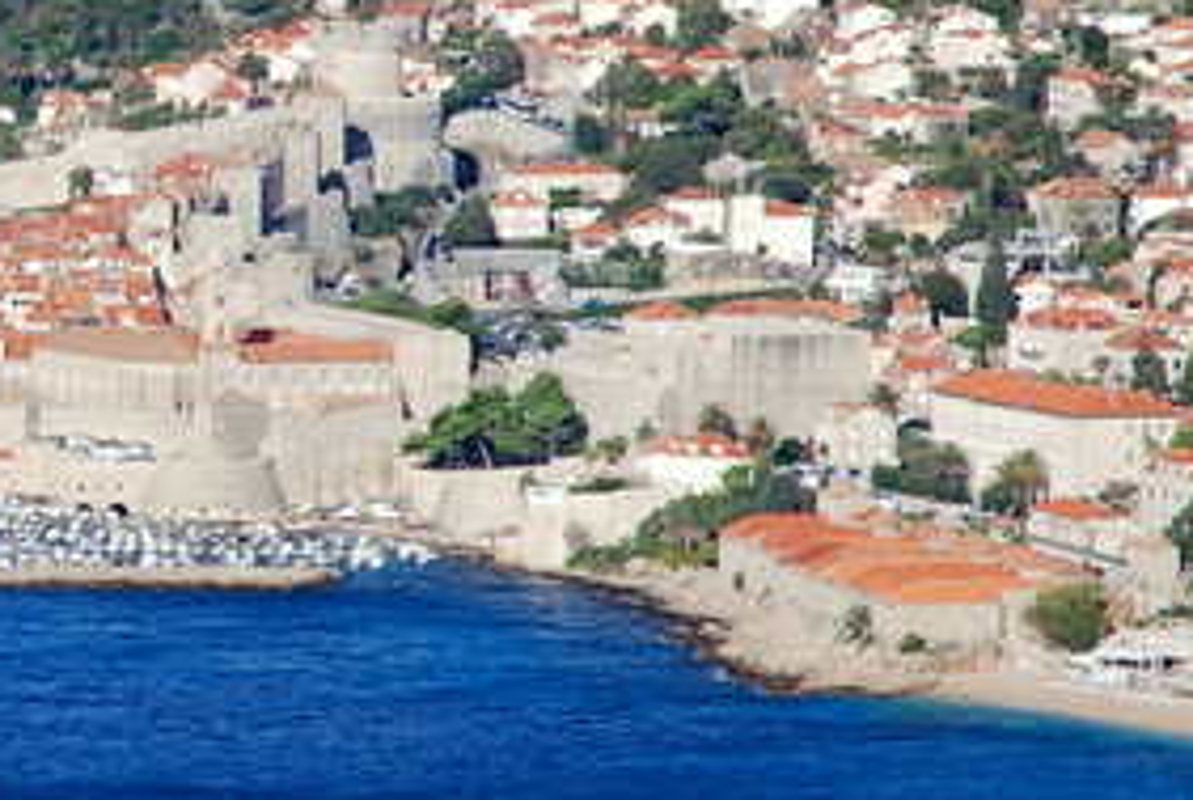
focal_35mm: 372
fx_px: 12347
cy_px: 161
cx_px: -639
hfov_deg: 5.5
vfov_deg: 3.7
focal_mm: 70
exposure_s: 1/250
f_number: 10
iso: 160
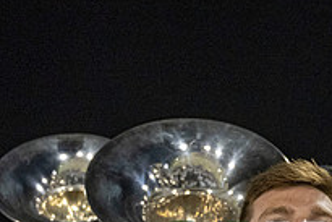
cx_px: 275
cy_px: 297
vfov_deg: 18.5
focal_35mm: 68
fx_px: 628
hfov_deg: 28.8
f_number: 4
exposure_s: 1/500
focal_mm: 24
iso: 3200
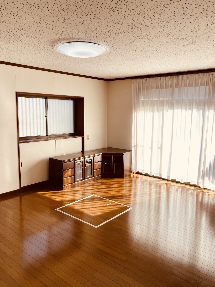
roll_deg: -0.9
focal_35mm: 28
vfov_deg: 63.4
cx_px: 108
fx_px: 232
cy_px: 144
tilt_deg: -7.0
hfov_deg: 49.7
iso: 20
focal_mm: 3.99
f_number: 1.8
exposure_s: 1/130
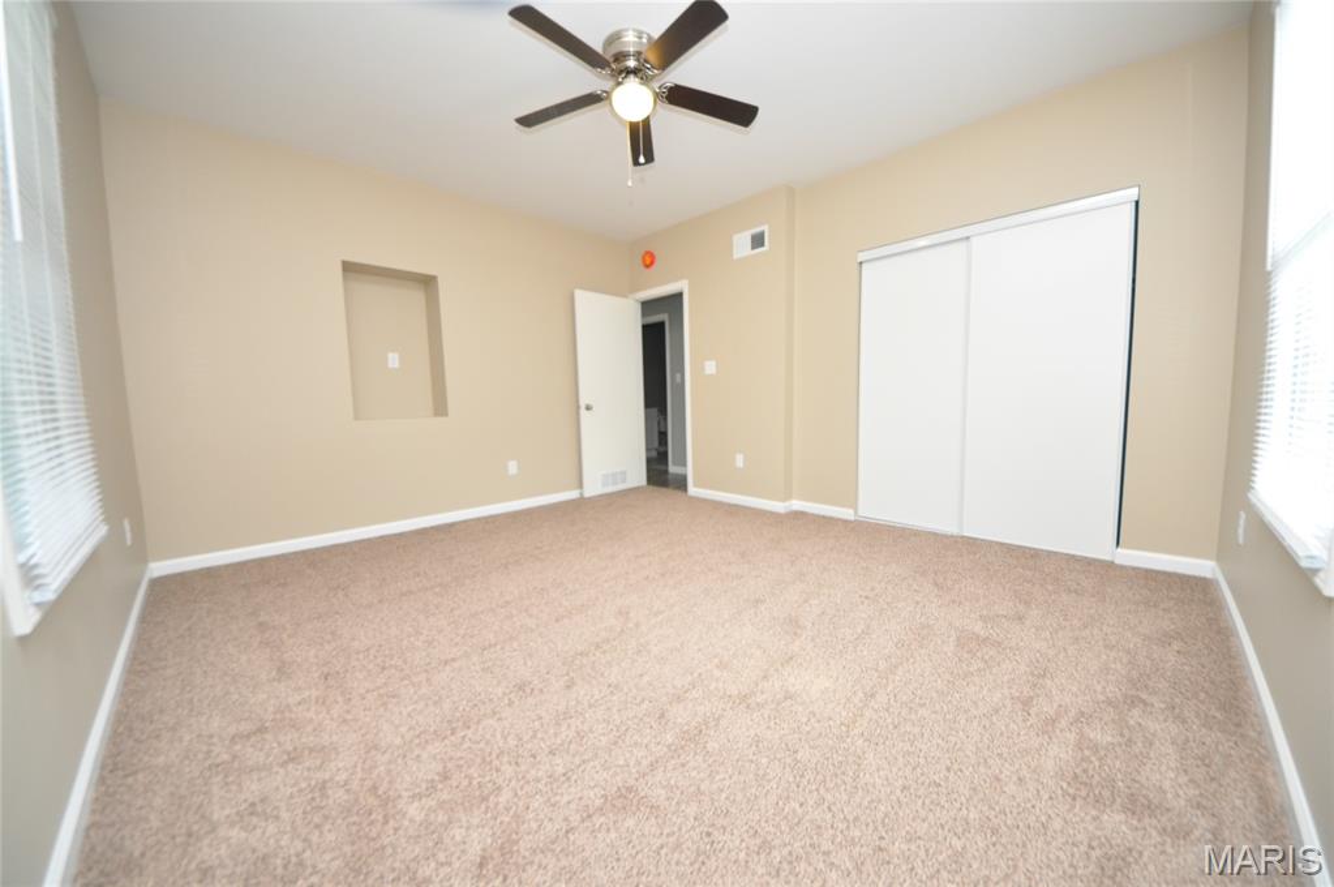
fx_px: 444
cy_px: 444
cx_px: 667
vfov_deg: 89.9
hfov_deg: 112.7
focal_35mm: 12
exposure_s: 1/60
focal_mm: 8
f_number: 4.5
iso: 800
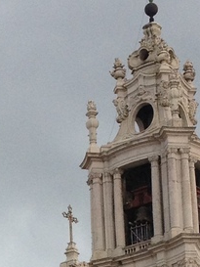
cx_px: -34
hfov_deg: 7.2
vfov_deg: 9.3
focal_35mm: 205
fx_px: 1578
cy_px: 438
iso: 64
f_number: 2.4
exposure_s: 1/145
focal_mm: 4.28
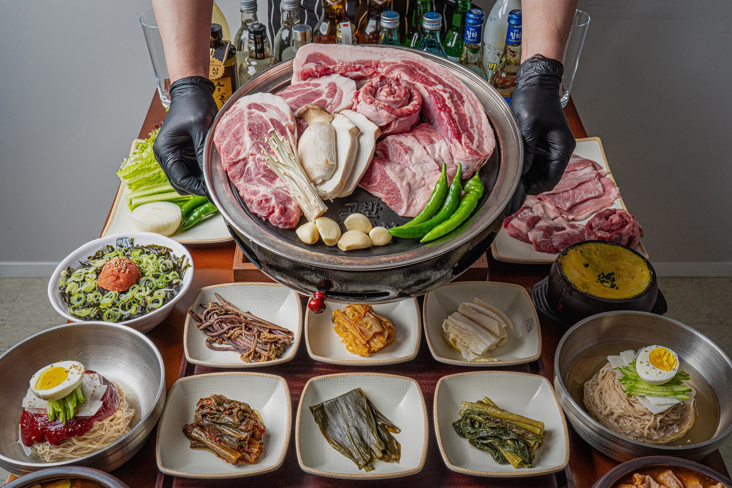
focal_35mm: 37
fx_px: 752
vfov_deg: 35.9
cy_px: 244
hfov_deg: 51.9
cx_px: 366
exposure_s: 1/125
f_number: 11
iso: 100
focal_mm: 37
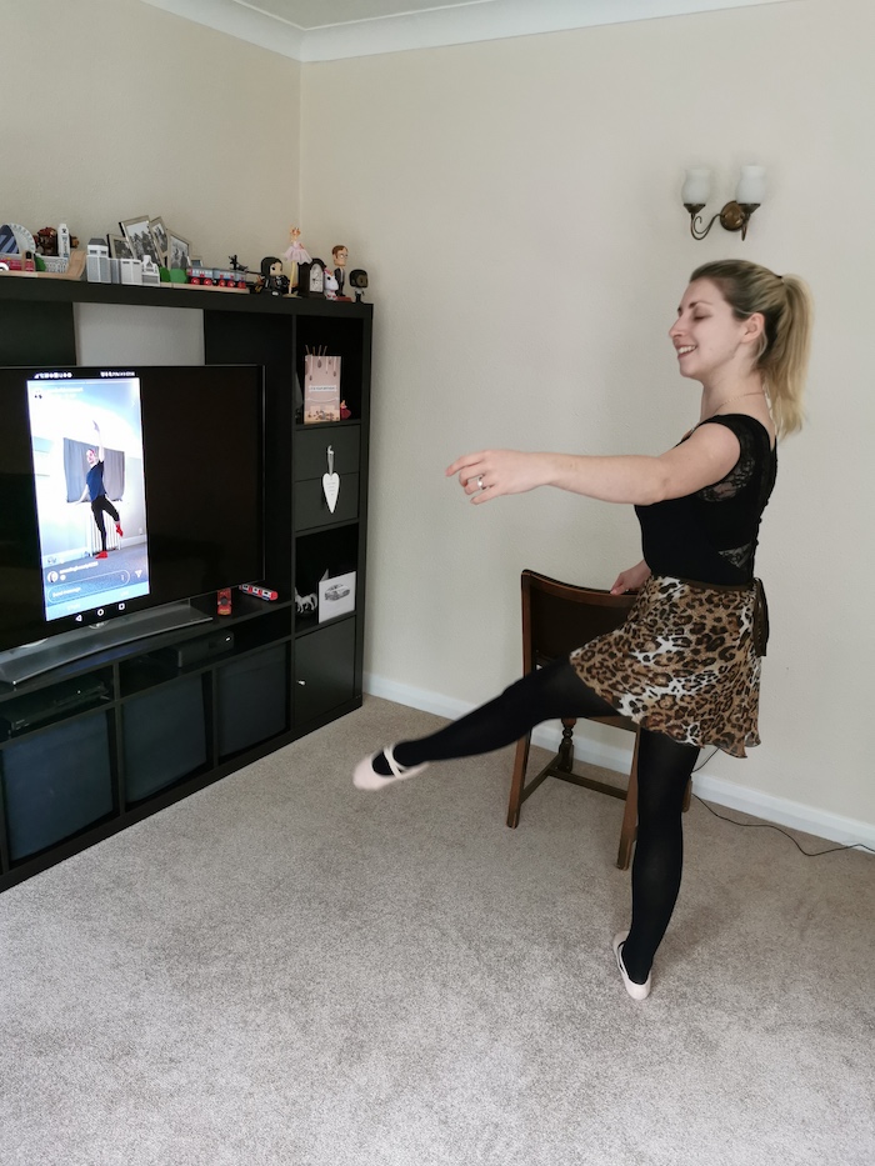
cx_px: 438
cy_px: 583
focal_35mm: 27
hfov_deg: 51.4
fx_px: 910
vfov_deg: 65.3
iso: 400
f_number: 1.6
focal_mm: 5.56
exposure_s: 1/60
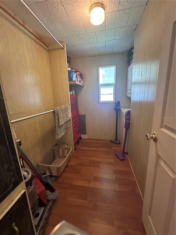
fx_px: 95
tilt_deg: -15.2
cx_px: 88
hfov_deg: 85.7
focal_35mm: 14
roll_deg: +2.6
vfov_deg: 102.1
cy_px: 118
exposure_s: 1/60
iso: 1000
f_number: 2.2
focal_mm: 2.22
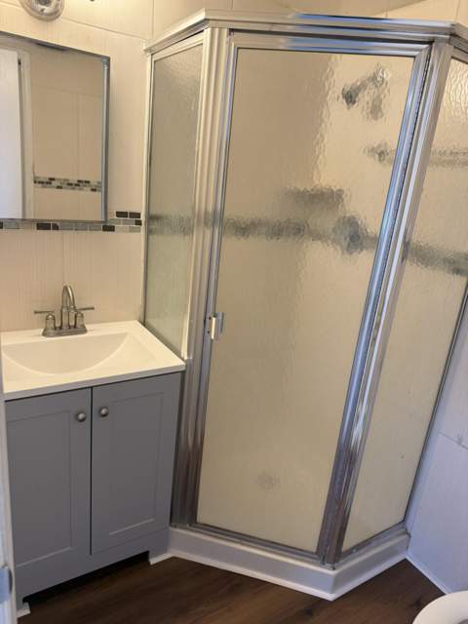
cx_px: 234
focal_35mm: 24
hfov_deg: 56.8
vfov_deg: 71.6
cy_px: 312
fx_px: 433
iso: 200
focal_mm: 6.76
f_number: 1.78
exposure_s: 1/120
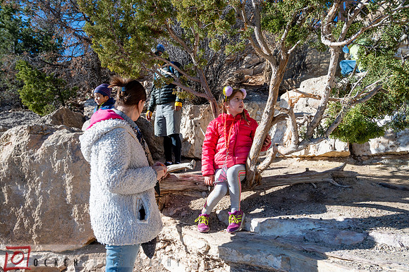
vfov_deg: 47.1
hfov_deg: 66.4
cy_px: 136
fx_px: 312
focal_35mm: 28
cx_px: 204
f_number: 8
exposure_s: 1/1000
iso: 400
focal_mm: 27.5
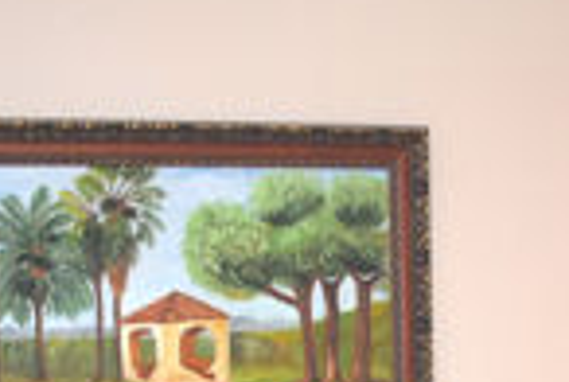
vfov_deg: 9.9
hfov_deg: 15.6
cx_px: 462
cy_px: 733
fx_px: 2059
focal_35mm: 130
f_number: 3.5
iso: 900
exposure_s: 1/125
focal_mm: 18
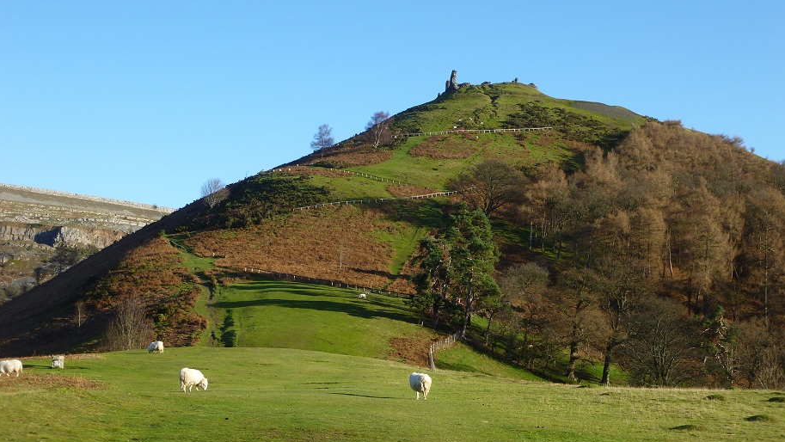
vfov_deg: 21.8
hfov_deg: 37.8
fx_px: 1145
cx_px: 395
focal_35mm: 55
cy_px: 172
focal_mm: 9
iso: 100
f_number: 3.9
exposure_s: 1/320
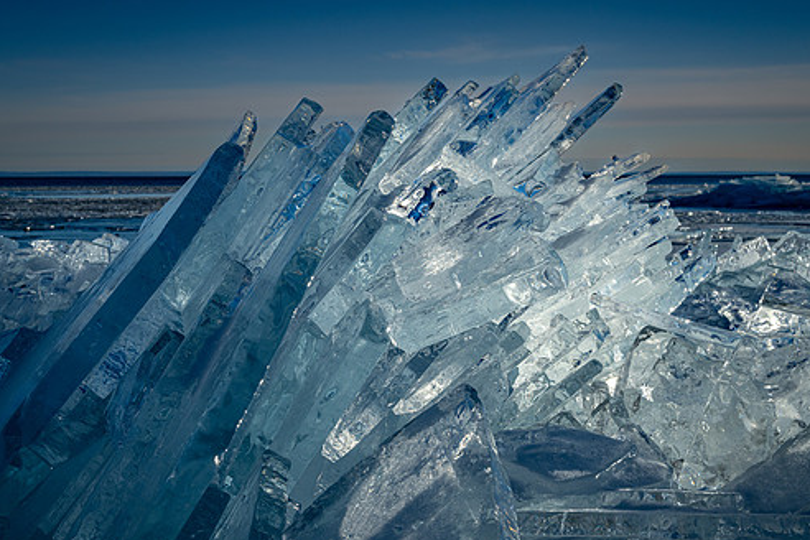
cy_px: 307
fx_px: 1192
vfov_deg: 25.5
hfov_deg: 37.5
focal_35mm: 53
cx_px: 418
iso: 200
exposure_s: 1/200
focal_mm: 43
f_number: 13
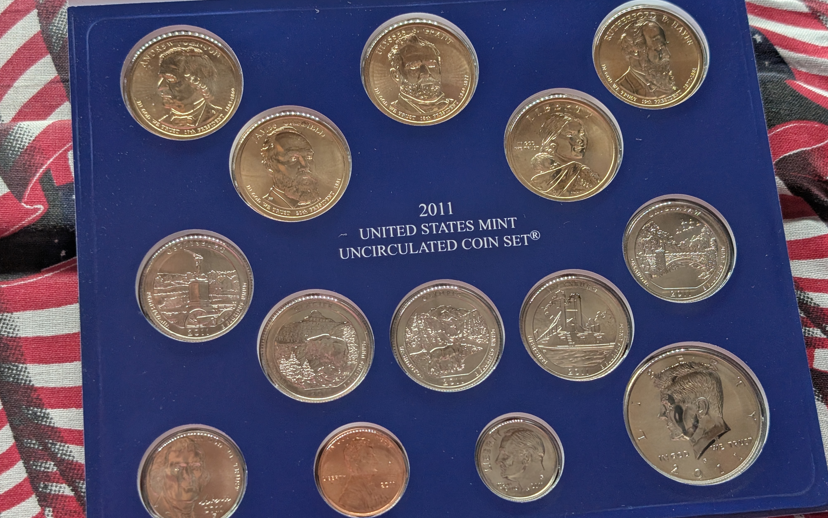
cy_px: 273
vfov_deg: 24.4
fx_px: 1196
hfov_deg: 38.2
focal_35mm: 53
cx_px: 412
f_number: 1.68
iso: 36
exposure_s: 1/92.4
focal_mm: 6.9
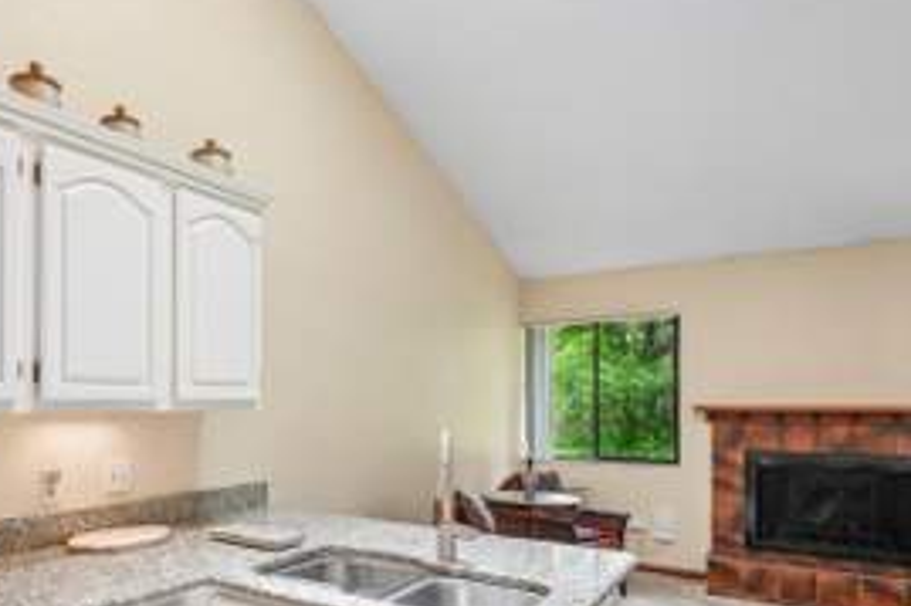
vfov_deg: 50.2
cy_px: 408
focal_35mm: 25
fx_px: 632
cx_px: 274
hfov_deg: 68.7
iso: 320
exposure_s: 1/6
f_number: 11
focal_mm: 14
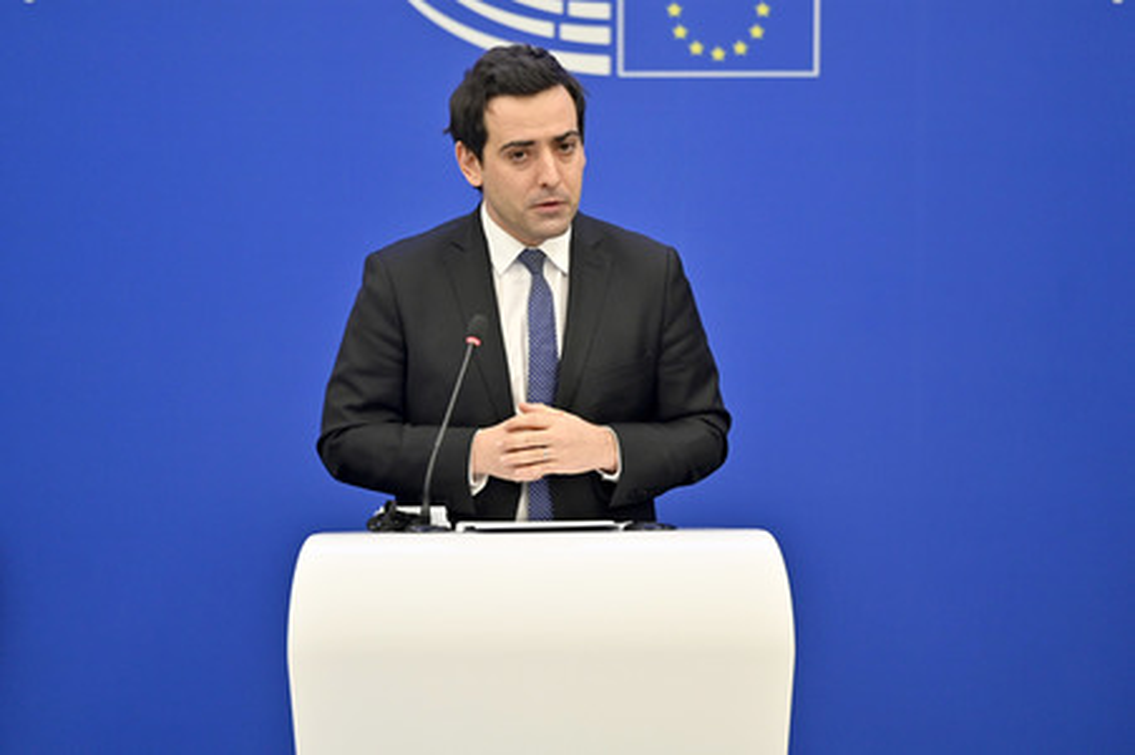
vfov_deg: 6.9
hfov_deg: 10.3
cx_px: 568
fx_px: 6301
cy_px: 378
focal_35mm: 200
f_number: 2.8
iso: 1250
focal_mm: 200
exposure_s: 1/250
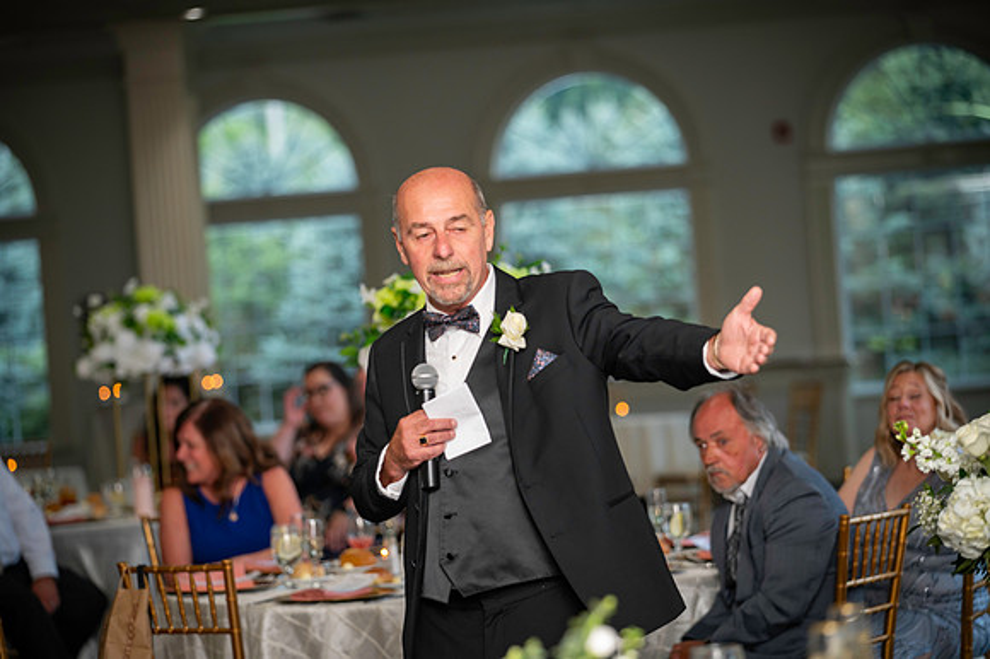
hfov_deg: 16.8
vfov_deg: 11.2
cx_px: 495
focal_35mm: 122
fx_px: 3353
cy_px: 330
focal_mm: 122
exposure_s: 1/125
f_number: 2.8
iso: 640
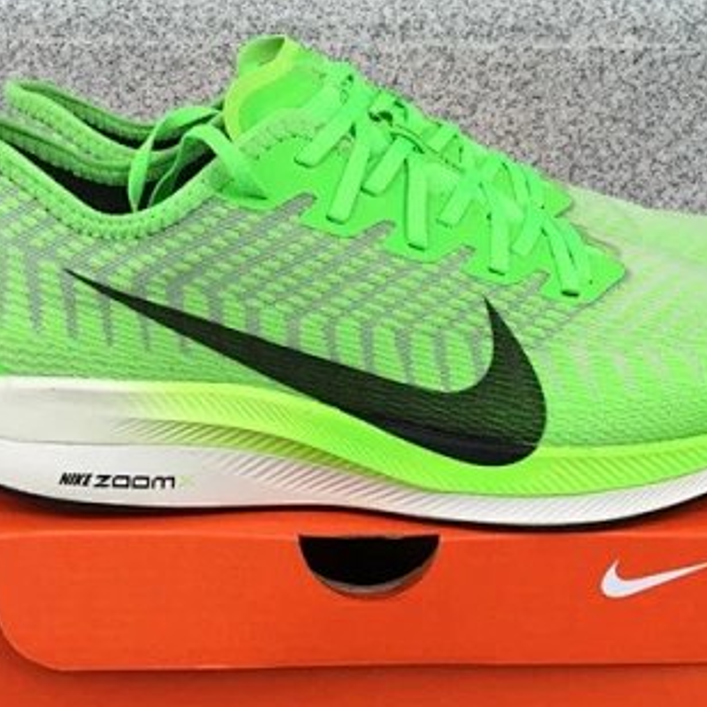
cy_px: 328
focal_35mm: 57
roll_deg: +0.3
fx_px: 1317
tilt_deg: -17.2
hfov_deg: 30.0
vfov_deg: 30.0
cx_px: 349
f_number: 2.4
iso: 25
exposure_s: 1/280
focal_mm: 3.3
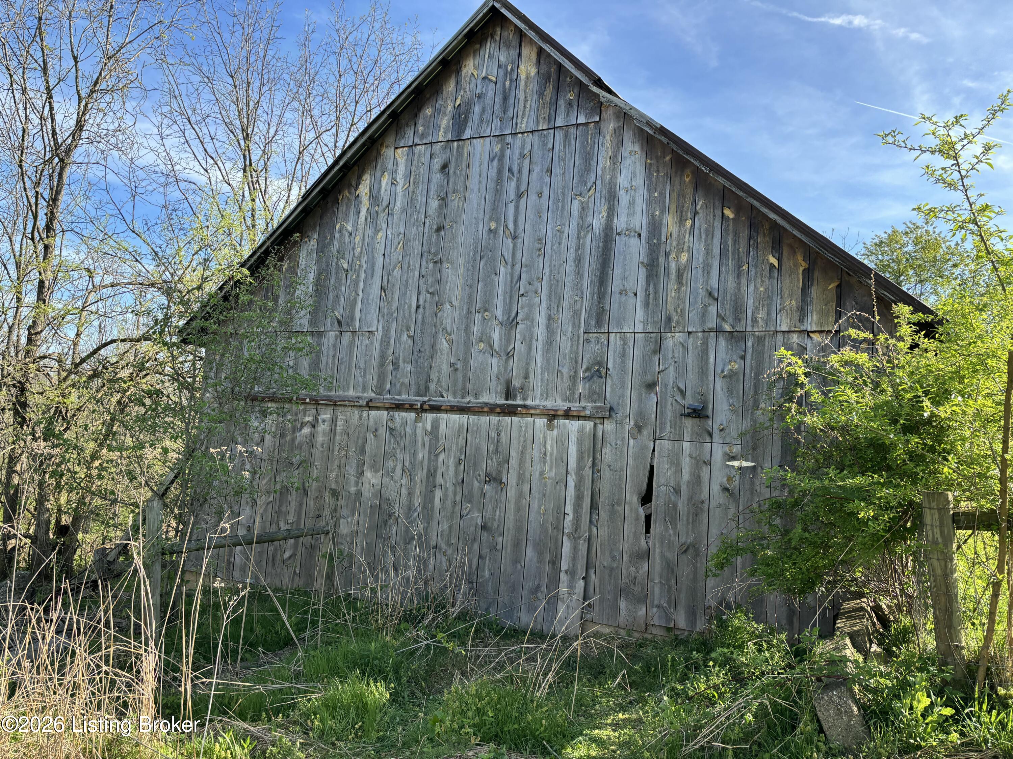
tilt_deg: +5.9
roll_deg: -5.6
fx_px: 761
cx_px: 506
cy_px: 380
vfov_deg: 53.1
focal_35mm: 26
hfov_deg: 67.3
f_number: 1.6
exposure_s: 1/805
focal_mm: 5.96
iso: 50
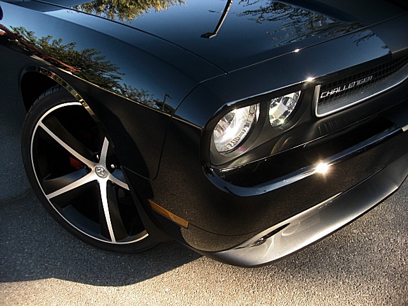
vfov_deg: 39.7
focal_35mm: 36
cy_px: 153
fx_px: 424
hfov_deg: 51.4
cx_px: 204
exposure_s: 1/60
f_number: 2.8
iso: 50
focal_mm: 6.3
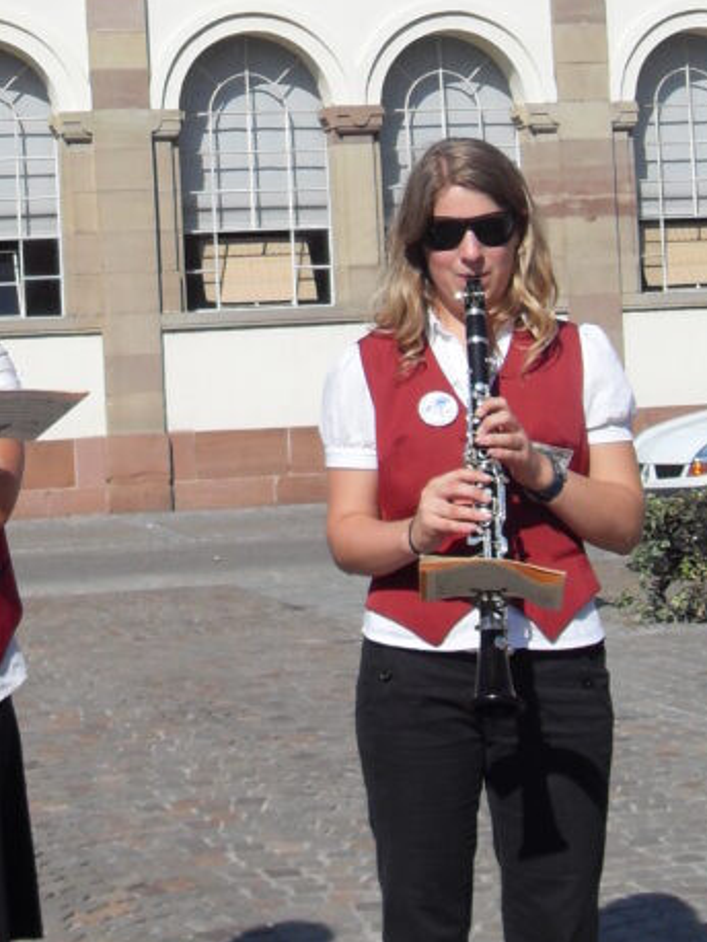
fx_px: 2068
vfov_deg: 25.6
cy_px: 372
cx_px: 113
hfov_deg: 19.2
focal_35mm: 76
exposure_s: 1/350
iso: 80
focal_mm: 6.3
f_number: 7
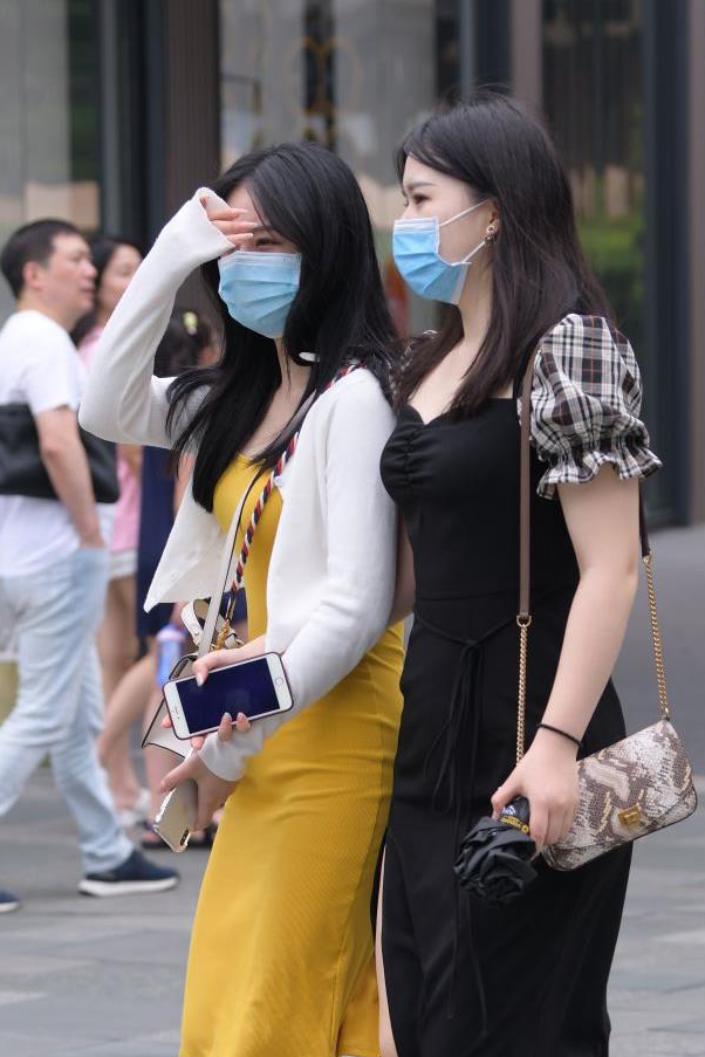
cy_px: 844
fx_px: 5933
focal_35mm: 202
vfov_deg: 10.2
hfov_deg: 6.8
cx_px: 286
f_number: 3.5
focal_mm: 85
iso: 200
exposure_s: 1/640
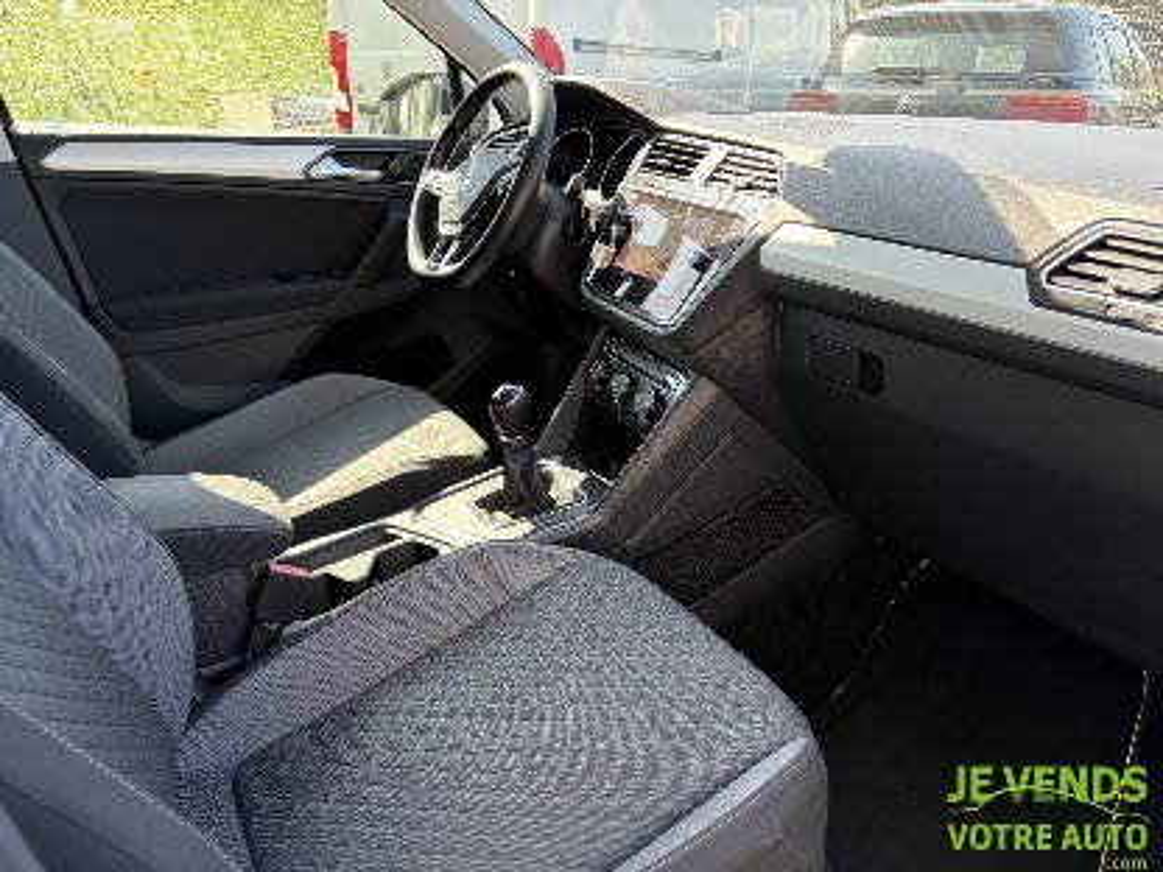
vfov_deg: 53.1
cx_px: 582
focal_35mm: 26
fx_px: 874
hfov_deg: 67.3
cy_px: 436
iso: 64
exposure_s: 1/198
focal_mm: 5.96
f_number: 1.6
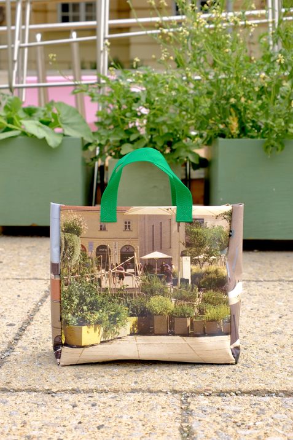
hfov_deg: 26.0
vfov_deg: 38.2
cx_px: 146
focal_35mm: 52
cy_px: 220
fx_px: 635
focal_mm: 34.9
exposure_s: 1/750
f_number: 4
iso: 250
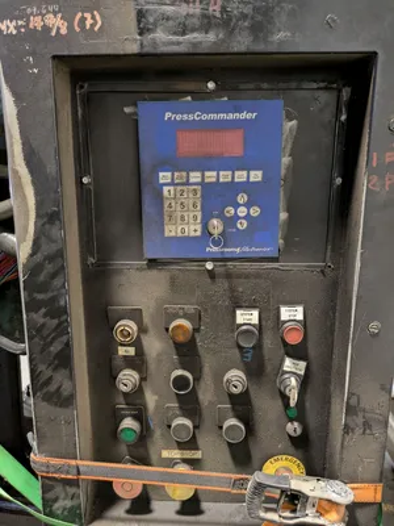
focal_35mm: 25
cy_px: 263
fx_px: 379
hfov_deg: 54.9
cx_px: 197
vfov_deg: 69.4
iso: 326
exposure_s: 1/24
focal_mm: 5.43
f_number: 1.89
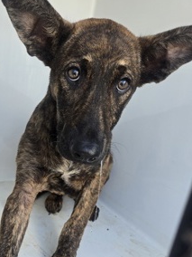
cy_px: 178
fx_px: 251
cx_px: 53
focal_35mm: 34
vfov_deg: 52.6
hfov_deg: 40.8
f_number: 1.8
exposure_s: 1/180
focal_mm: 5.4
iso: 64
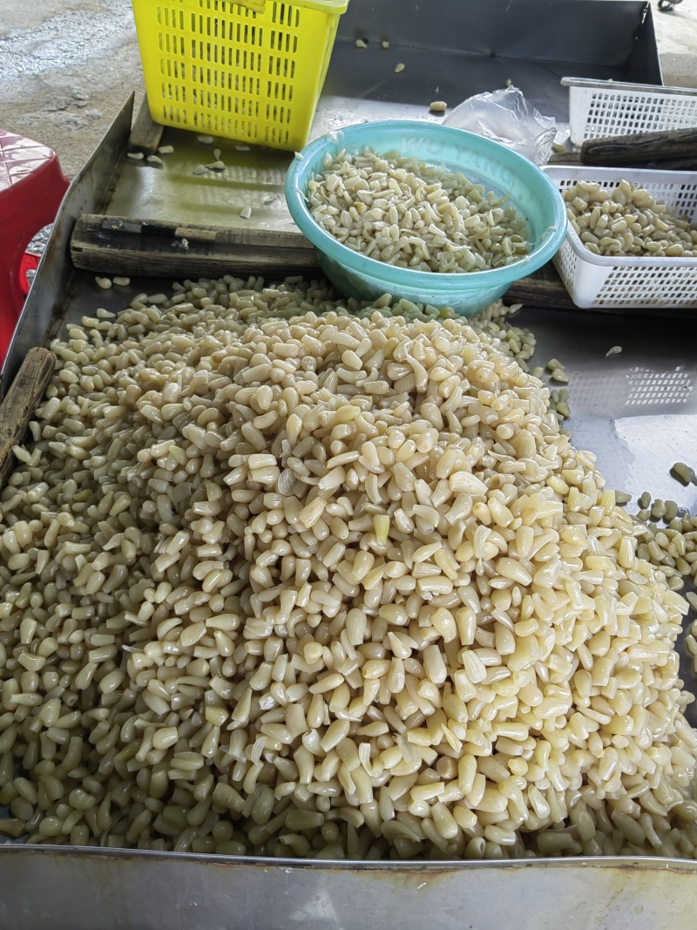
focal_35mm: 27
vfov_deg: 65.3
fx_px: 725
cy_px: 465
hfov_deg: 51.3
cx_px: 348
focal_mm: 5.52
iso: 50
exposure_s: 1/252
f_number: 1.9
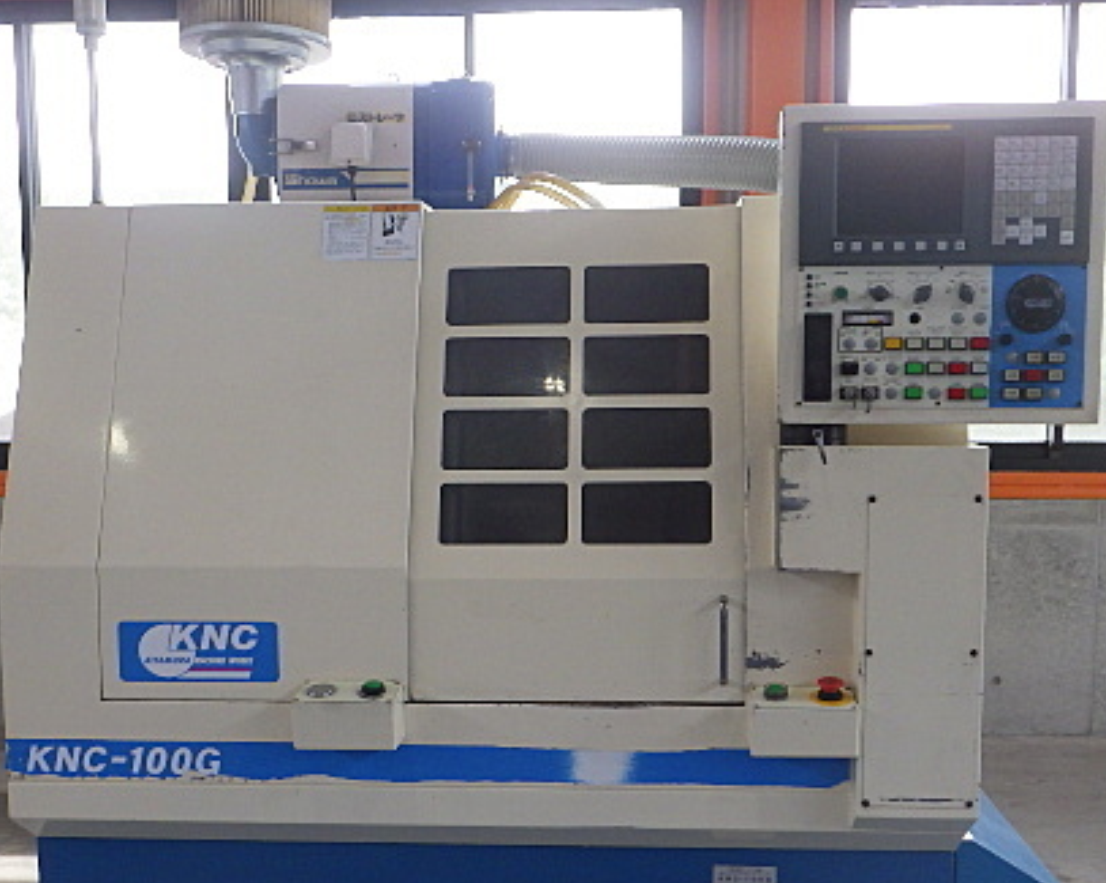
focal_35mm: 43
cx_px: 549
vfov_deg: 34.7
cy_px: 535
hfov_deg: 42.9
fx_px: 1407
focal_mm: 5
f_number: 3.5
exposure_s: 1/125
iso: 250
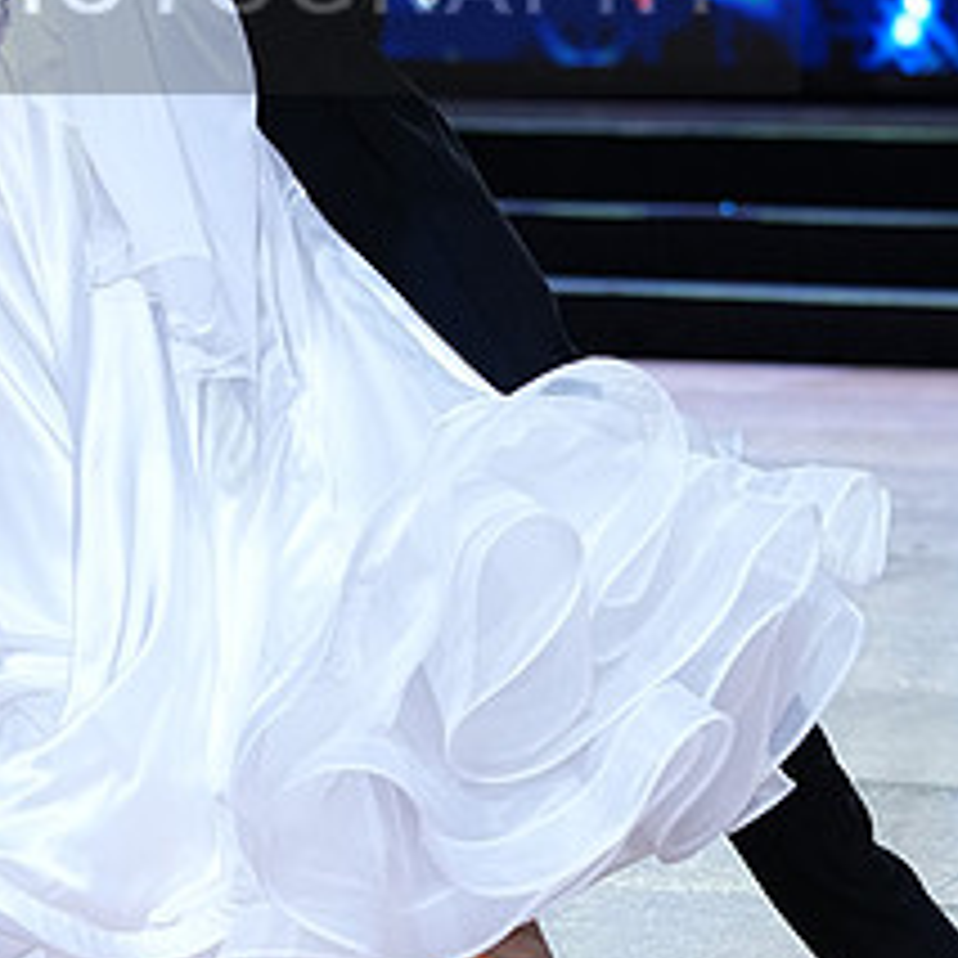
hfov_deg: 8.1
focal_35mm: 215
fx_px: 6732
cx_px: 182
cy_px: -54
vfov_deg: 8.1
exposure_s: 1/500
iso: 1000
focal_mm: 93
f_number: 4
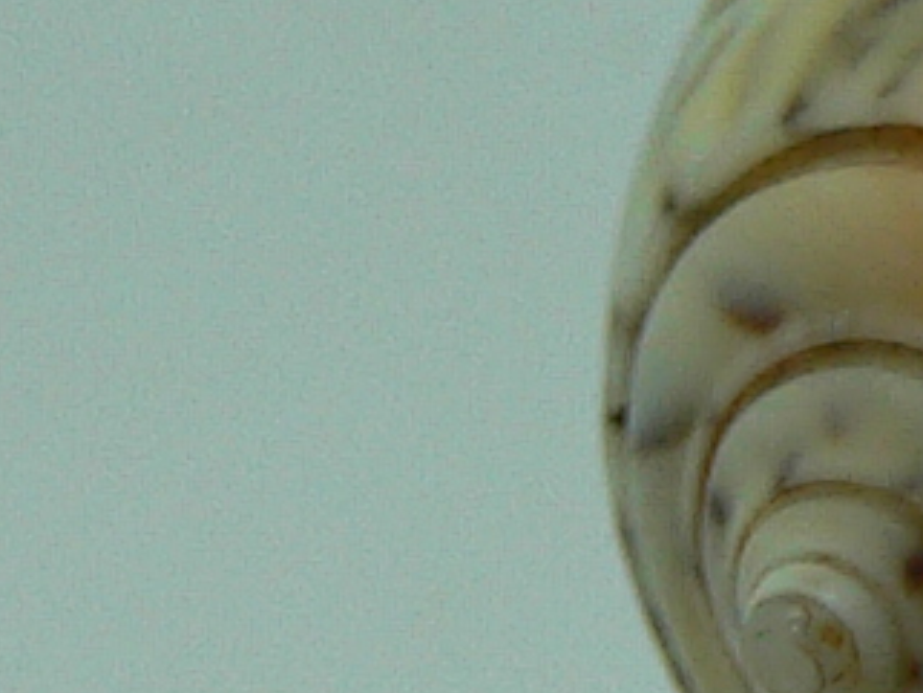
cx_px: 1685
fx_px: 5868
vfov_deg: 6.7
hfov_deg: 8.6
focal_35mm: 220
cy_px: 584
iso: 80
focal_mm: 4.6
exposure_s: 1/60
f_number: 2.8
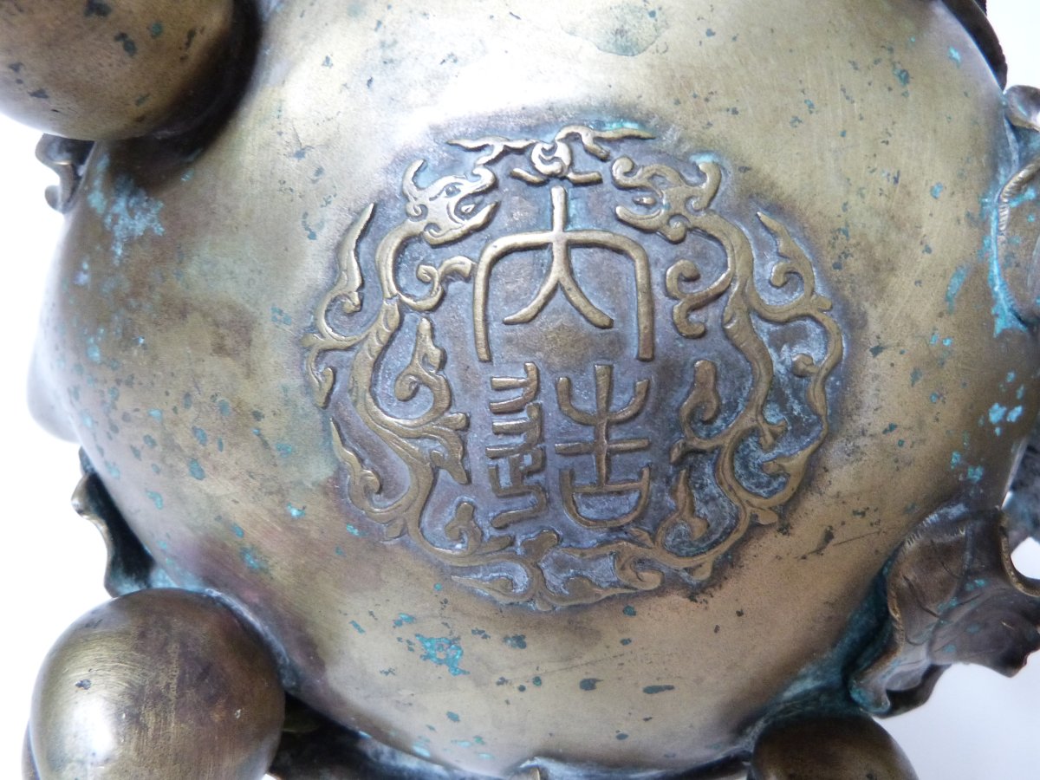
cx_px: 520
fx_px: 751
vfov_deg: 54.9
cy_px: 390
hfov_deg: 69.4
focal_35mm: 25
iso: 400
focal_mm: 4.5
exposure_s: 1/15
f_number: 2.8
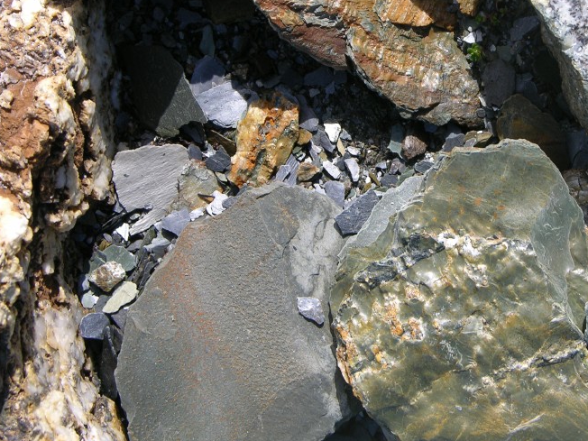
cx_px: 408
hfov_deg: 13.5
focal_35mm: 146
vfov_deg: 10.2
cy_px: 140
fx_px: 2480
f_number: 5
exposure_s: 1/308
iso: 50
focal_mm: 23.7
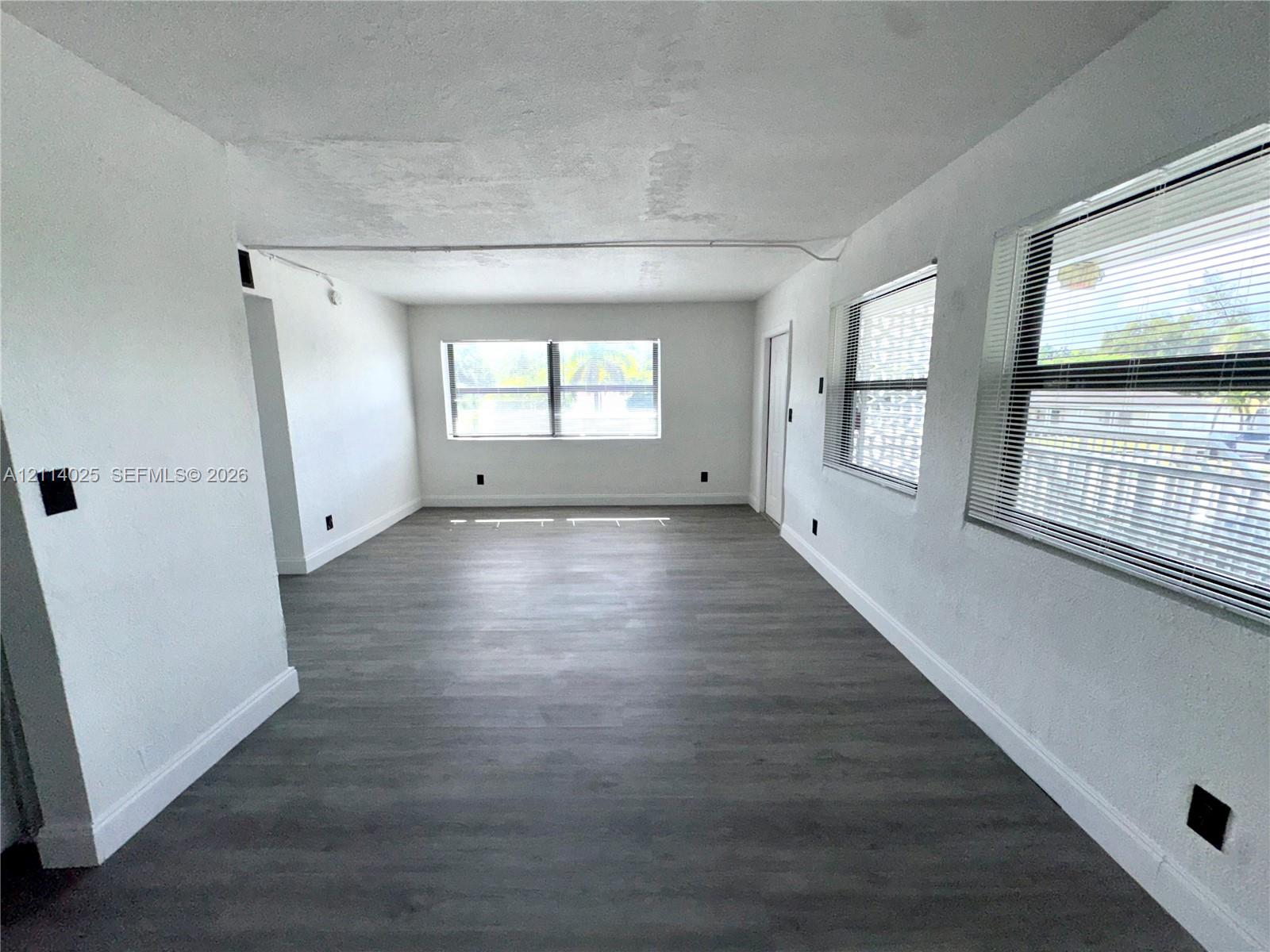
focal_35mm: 14
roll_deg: -1.2
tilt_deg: -6.6
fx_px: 514
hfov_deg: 102.1
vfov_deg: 85.7
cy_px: 476
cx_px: 635
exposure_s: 1/440
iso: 32
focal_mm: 2.22
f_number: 2.2
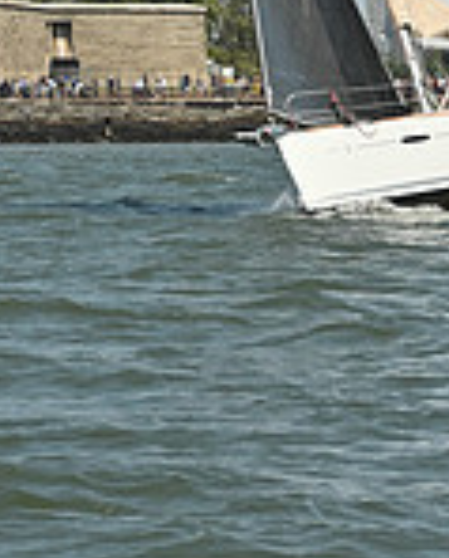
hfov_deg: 5.2
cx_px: 258
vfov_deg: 6.3
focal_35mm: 301
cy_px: -407
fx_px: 4985
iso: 320
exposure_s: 1/1250
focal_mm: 82
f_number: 9
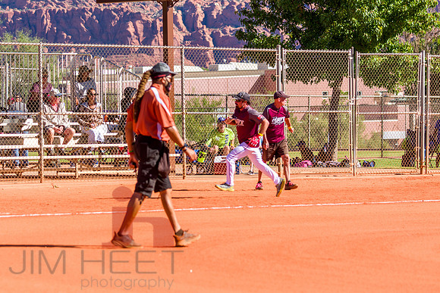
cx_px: 170
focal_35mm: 194
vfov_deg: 7.1
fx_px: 2373
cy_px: 151
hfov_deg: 10.6
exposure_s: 1/1600
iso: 400
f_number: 6.3
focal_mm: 150
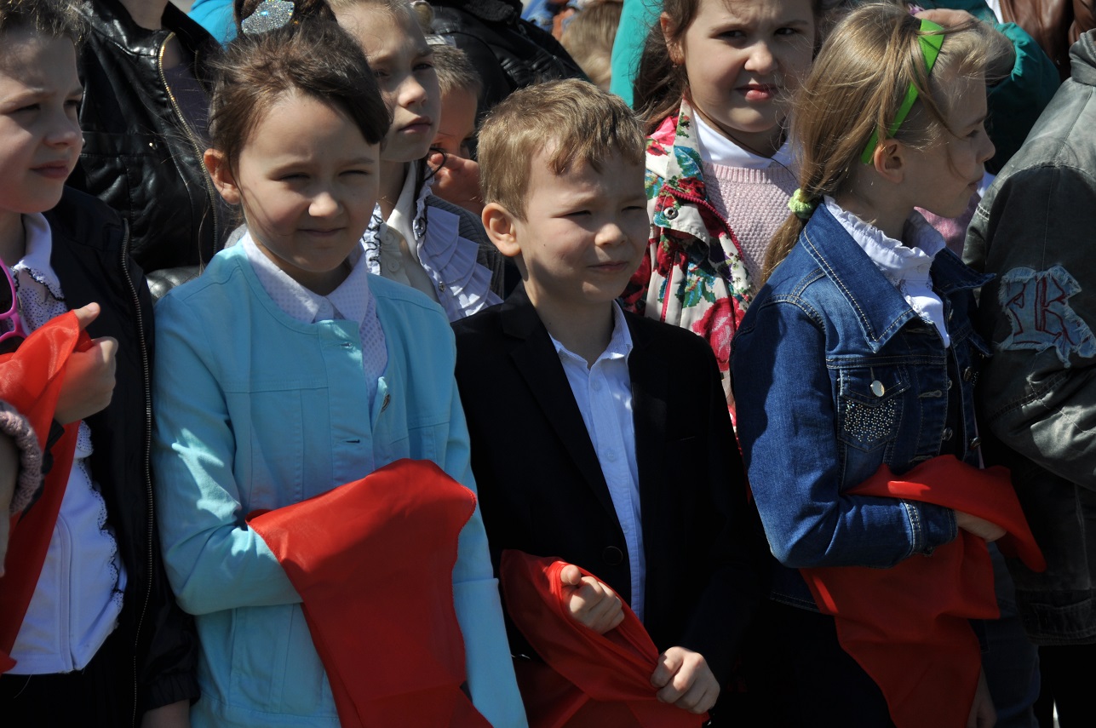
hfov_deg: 13.1
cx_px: 548
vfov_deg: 8.7
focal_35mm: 158
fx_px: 4789
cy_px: 364
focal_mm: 105
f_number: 5.3
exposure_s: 1/1000
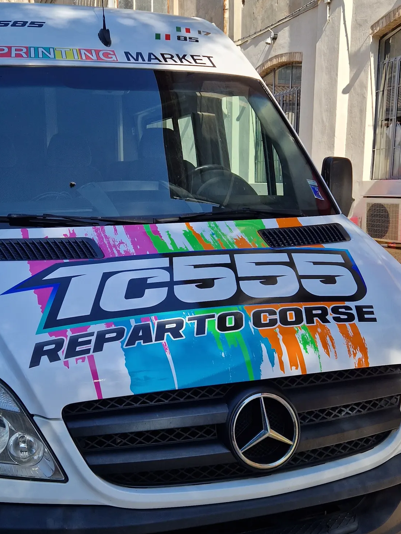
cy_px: 296
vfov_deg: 47.8
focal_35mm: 39
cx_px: 141
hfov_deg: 36.5
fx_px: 602
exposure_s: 1/860
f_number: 1.8
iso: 50
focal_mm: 5.4
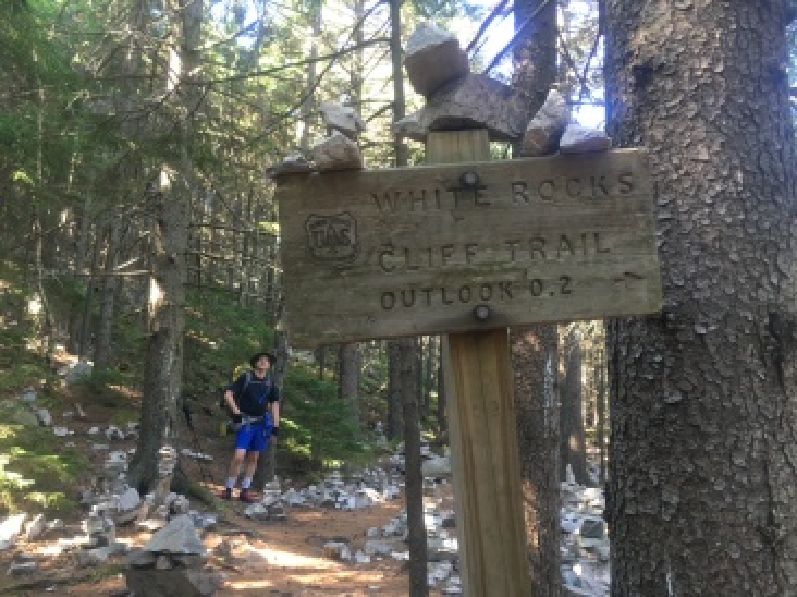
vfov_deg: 48.2
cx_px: 398
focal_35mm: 29
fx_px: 667
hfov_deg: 61.7
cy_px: 298
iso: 100
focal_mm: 4.15
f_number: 2.2
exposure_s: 1/30
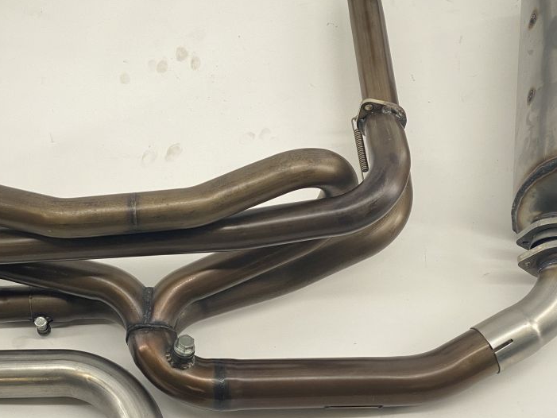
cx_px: 187
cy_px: 212
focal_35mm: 89
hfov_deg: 21.9
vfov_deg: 16.6
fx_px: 1432
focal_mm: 6
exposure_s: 1/122
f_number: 2
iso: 20
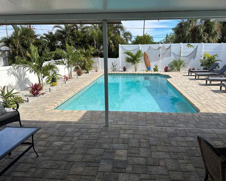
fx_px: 174
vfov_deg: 54.9
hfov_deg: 65.9
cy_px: 90
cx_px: 121
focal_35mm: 26
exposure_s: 1/4184
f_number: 1.78
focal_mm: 6.86
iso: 80
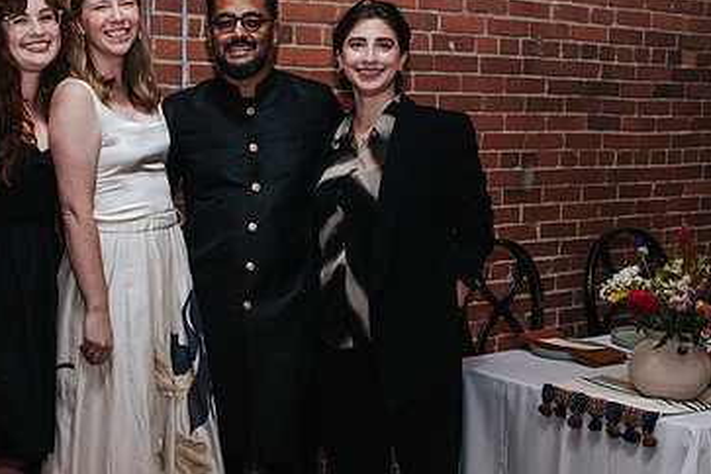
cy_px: 261
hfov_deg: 33.4
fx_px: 1165
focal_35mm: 59
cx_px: 197
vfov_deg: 23.0
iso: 800
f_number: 4
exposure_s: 1/200
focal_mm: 35
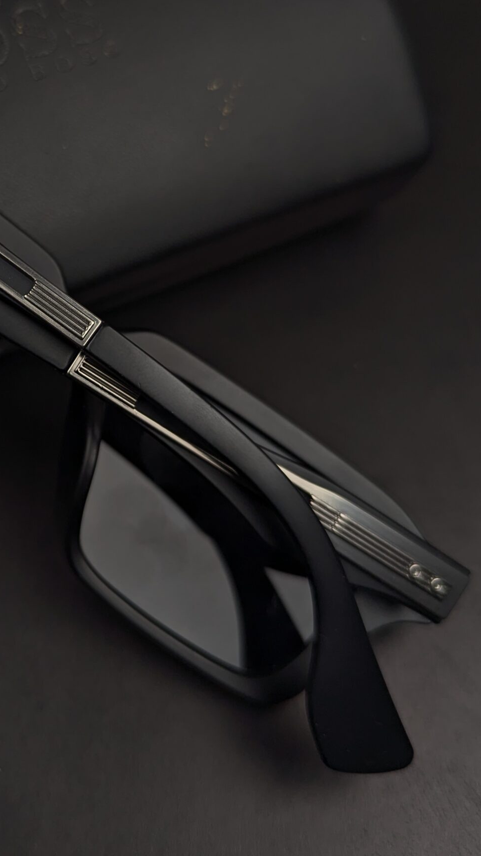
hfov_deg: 28.9
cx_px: 23
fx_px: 884
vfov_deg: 50.8
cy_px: 294
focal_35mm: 39
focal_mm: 6.81
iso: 44
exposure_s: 1/314
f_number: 1.85
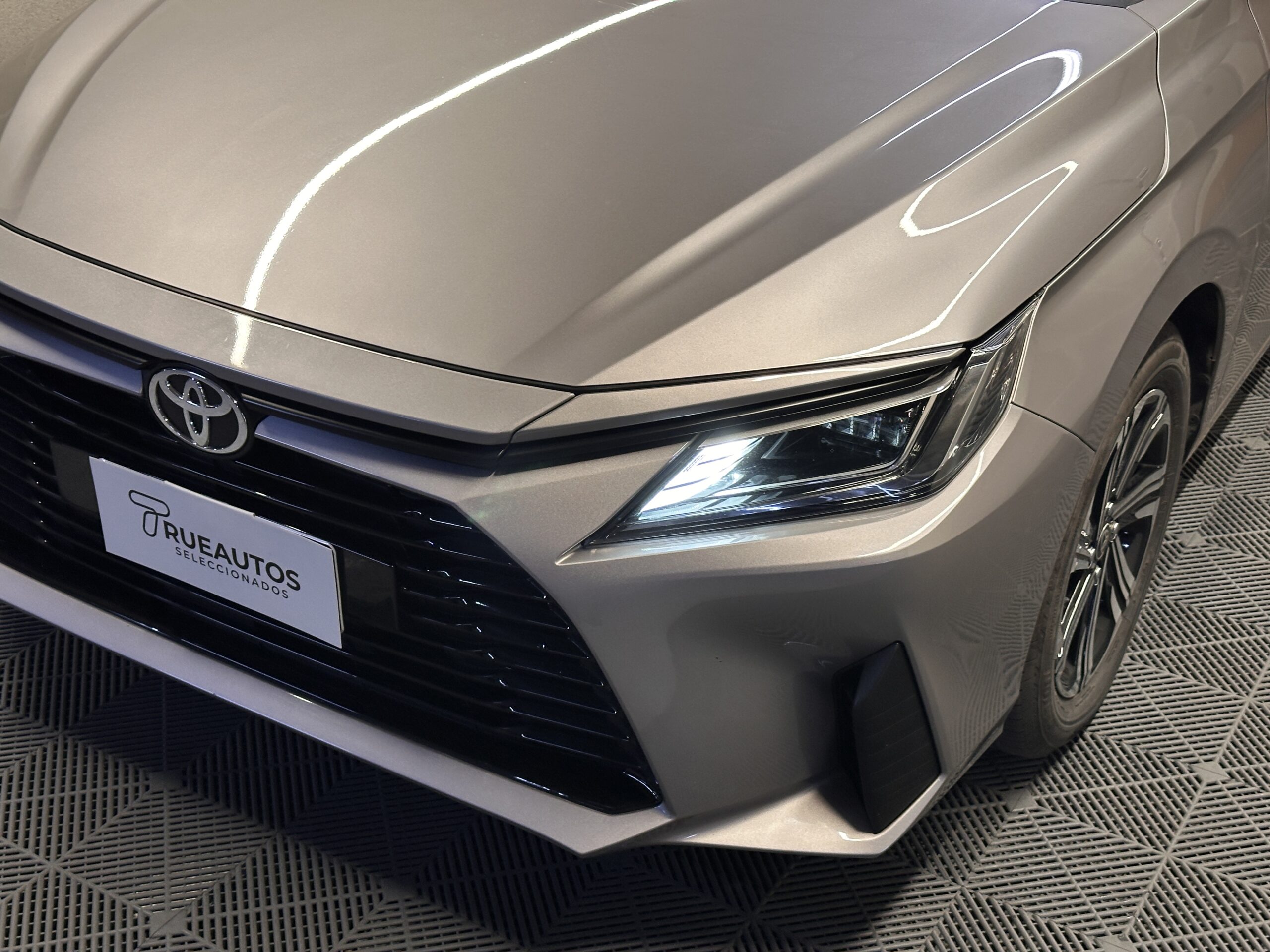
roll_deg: -0.9
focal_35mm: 48
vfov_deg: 30.3
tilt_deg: -29.1
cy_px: 476
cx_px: 635
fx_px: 1761
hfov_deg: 39.7
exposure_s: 1/49
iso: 125
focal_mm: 6.86
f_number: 1.78
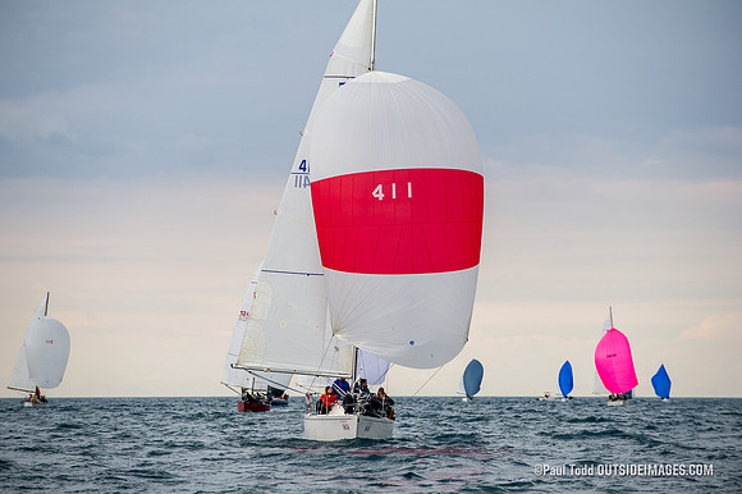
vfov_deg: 6.8
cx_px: 371
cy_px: 247
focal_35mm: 203
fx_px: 4171
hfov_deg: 10.2
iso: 500
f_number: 5
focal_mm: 200
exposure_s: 1/1250
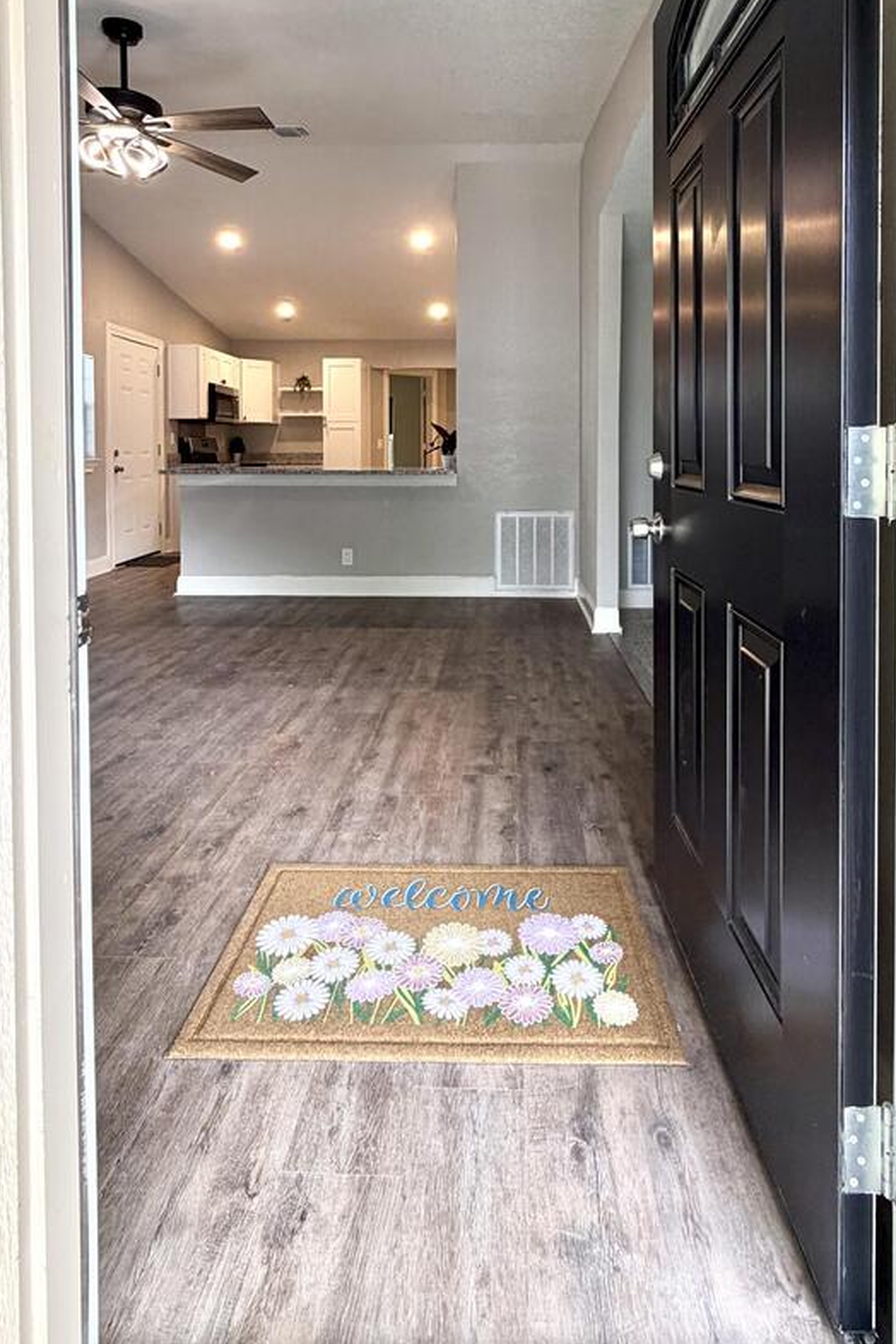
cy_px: 467
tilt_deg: -1.2
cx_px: 484
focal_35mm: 20
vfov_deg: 81.6
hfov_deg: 61.8
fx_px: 747
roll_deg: -0.8
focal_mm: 2.22
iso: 160
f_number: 2.2
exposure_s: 1/110
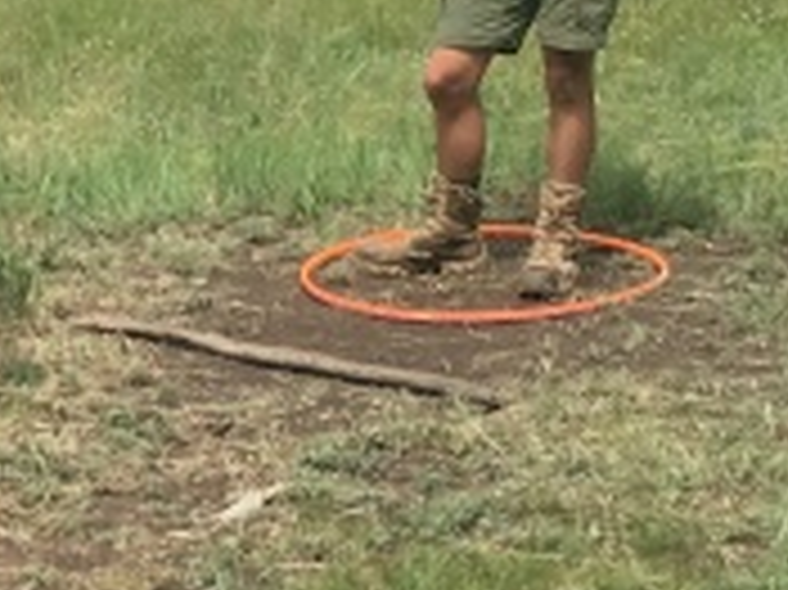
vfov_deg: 8.7
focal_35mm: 170
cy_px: 122
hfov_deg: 11.1
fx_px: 3867
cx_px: -500
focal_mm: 4.15
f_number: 2.2
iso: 25
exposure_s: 1/651
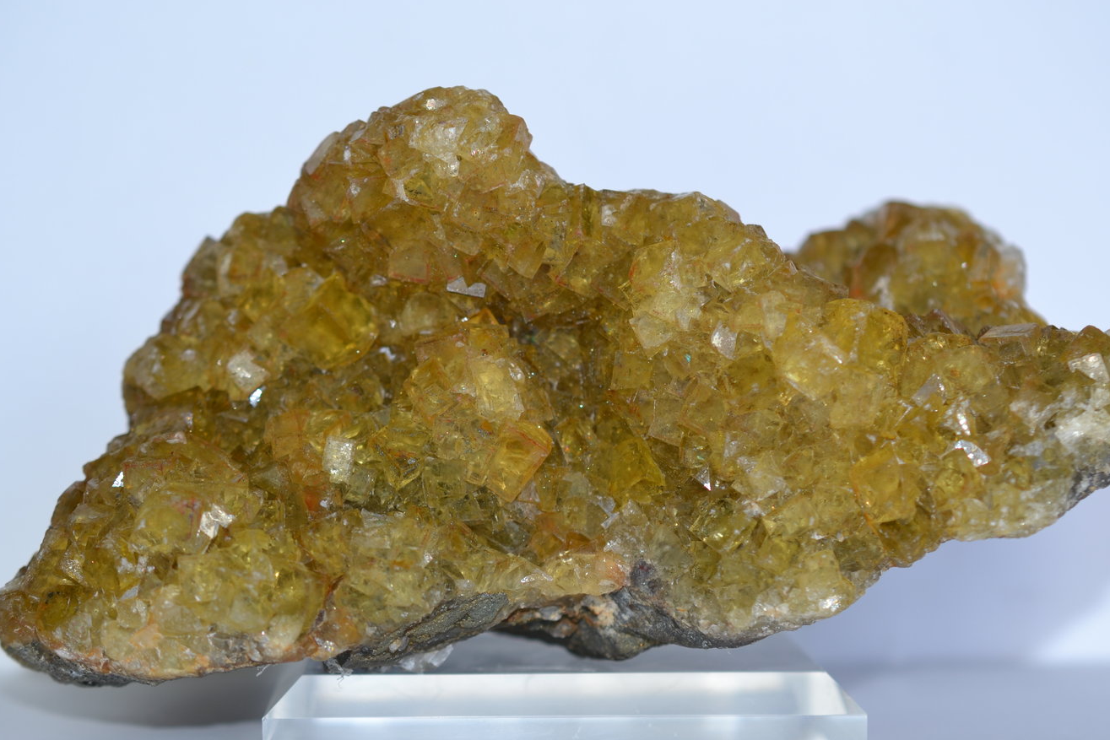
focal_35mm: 73
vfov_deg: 18.7
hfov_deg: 27.7
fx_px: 2251
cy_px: 401
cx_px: 572
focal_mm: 40
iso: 100
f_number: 4.5
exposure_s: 1/200
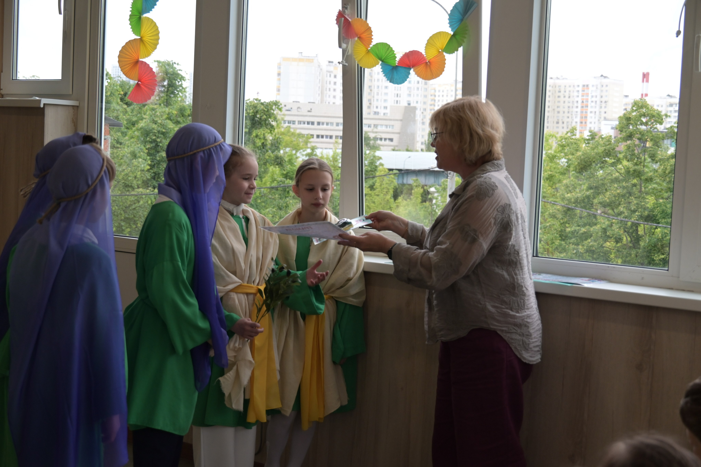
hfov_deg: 39.6
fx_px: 974
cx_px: 350
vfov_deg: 27.0
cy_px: 234
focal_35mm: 50
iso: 1000
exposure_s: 1/250
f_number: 5.6
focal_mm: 50
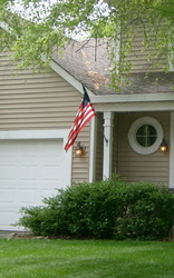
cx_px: 172
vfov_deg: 21.8
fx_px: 722
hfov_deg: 13.6
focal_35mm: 95
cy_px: 108
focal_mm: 5.8
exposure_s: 1/350
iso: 80
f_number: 2.8
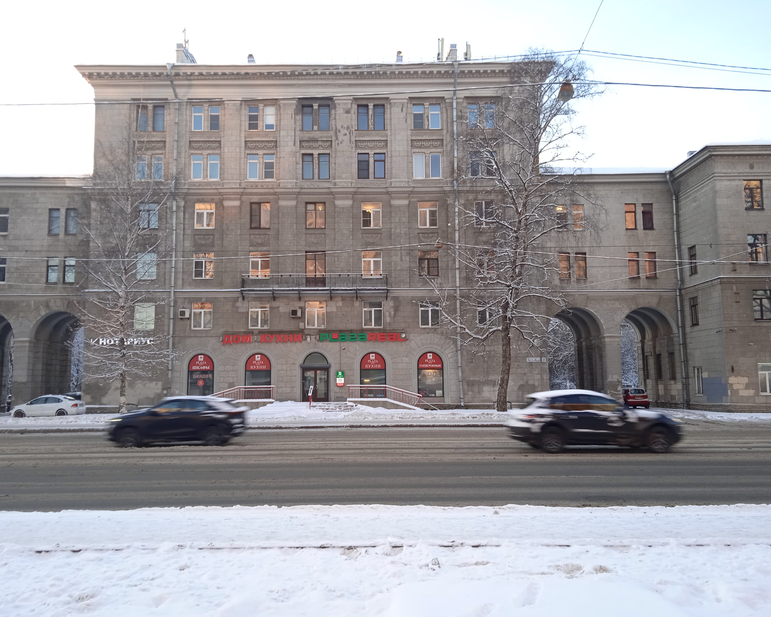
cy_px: 310
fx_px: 685
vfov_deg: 48.5
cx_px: 365
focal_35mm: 30
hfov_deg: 58.7
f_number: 2.2
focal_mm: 3.43
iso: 113
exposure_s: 1/50
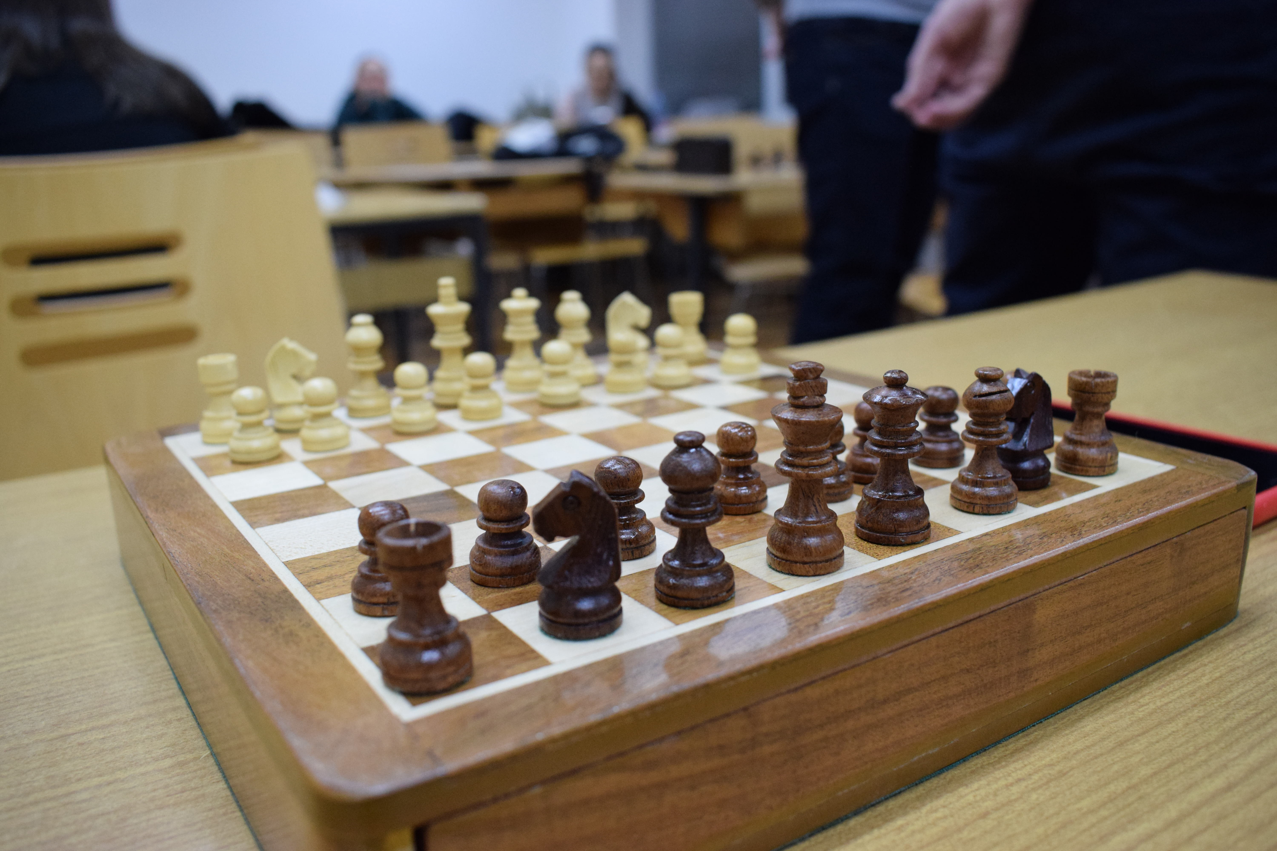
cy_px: 426
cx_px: 638
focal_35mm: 30
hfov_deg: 61.9
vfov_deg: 43.6
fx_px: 1064
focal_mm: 20
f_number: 5.6
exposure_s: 1/80
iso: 2000
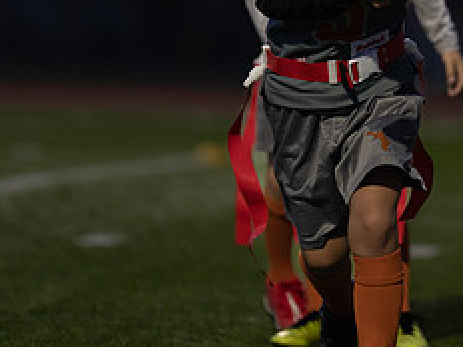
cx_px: 433
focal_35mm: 514
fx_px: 6875
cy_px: 34
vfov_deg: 2.9
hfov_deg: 3.9
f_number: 2.8
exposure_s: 1/800
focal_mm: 200
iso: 1250
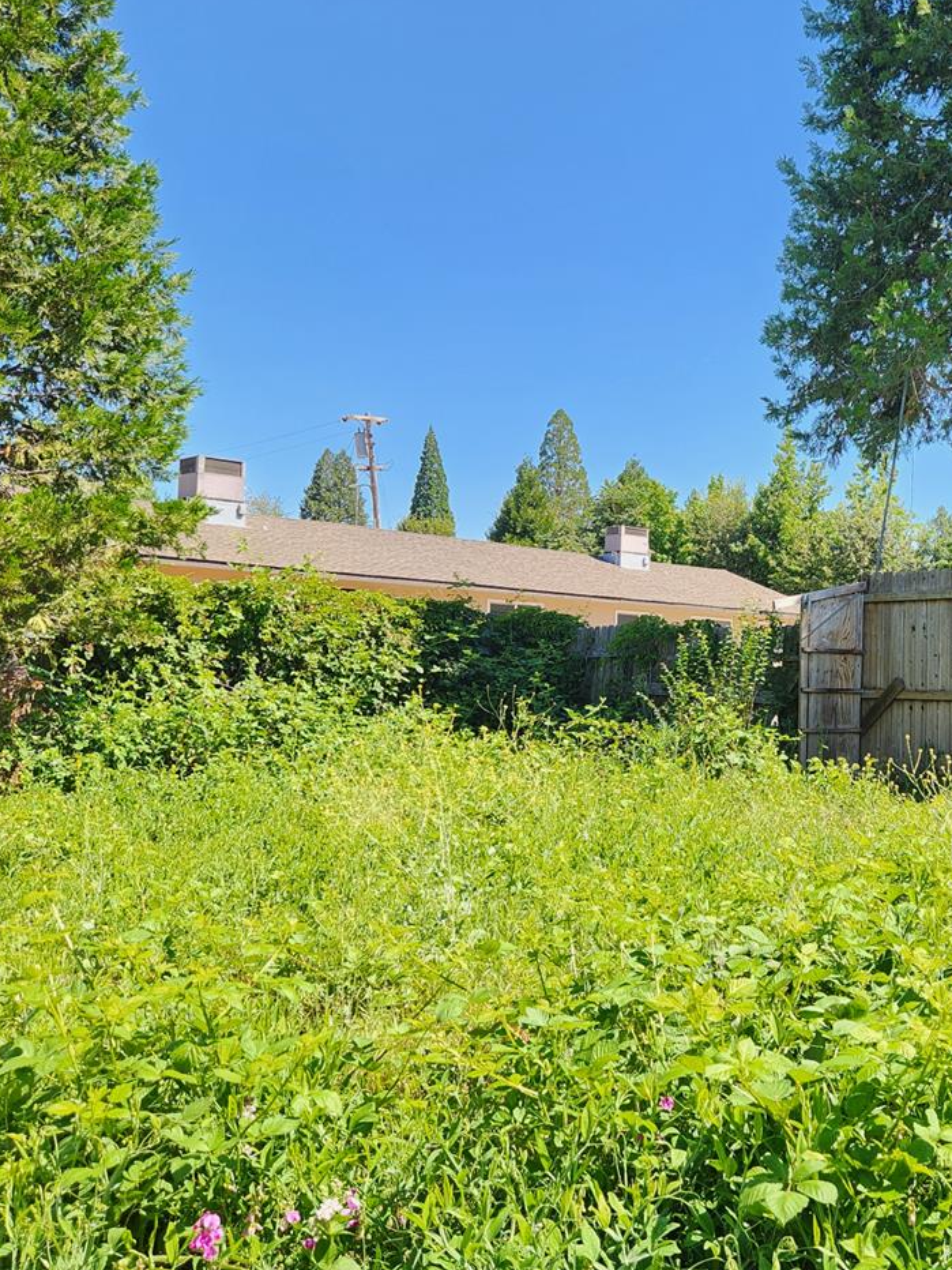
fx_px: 1357
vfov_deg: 50.1
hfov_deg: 37.4
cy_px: 591
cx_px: 755
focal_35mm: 37
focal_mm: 5.4
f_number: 1.8
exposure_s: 1/447
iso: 20
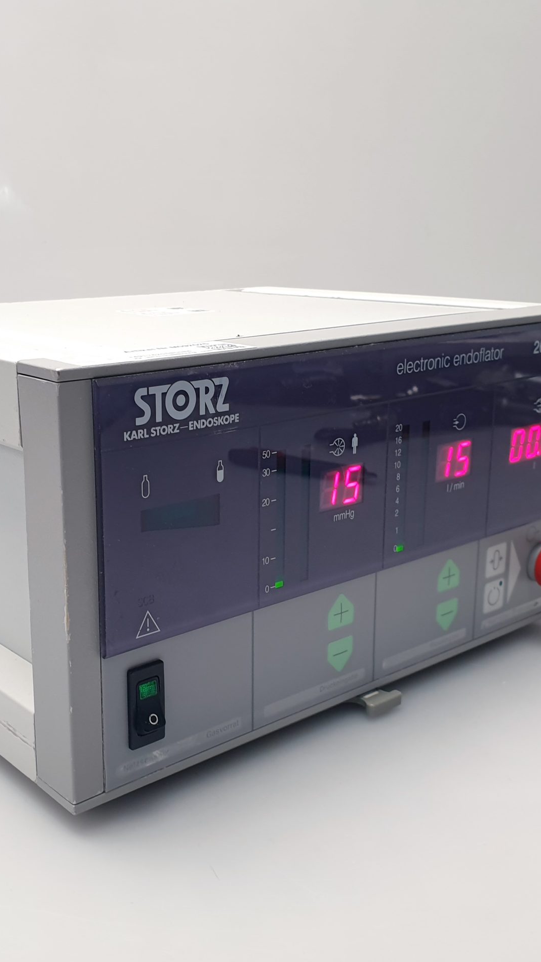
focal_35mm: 38
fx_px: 969
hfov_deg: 31.0
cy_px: 483
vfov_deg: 52.8
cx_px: 183
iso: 80
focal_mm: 4.3
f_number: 2.4
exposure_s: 1/50
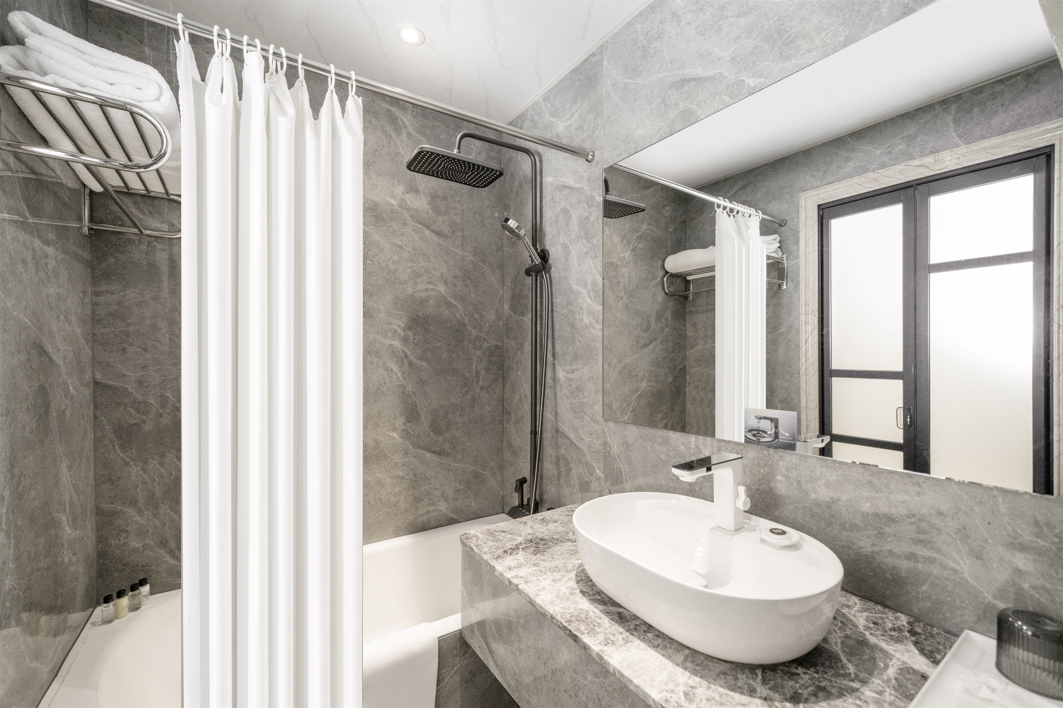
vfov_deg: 81.2
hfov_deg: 104.3
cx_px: 532
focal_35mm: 14
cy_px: 354
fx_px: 413
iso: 1600
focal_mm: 14
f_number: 5.6
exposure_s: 1/60
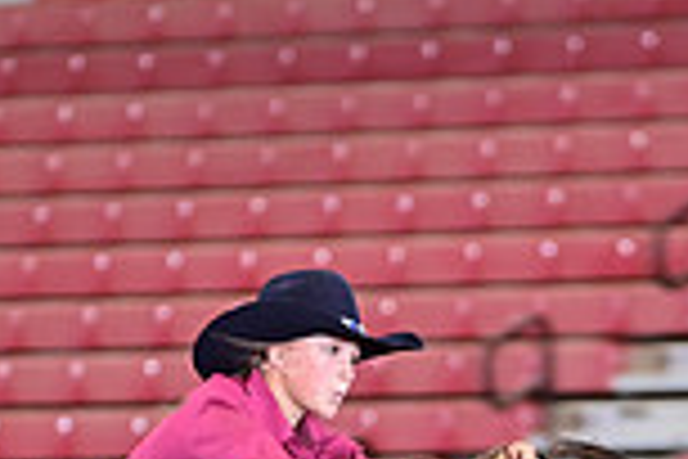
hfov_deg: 2.7
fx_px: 14504
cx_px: 99
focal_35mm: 759
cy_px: 857
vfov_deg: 1.8
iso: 1600
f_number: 4
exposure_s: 1/250
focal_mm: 200
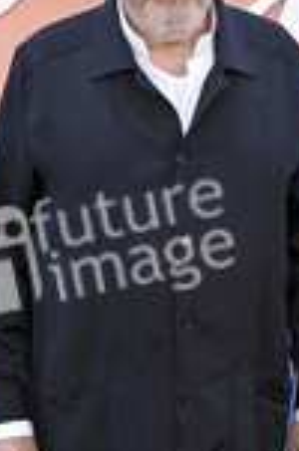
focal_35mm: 122
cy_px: 400
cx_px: 167
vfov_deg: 16.6
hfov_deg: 11.2
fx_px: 1527
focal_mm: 46
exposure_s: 1/320
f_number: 7.1
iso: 640
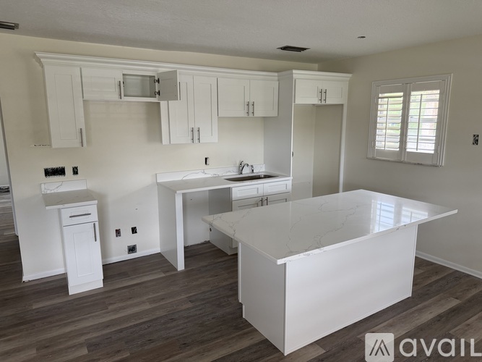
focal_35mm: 24
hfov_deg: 71.6
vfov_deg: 56.8
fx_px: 334
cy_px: 181
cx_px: 241
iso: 160
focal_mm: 6.76
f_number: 1.78
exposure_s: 1/211
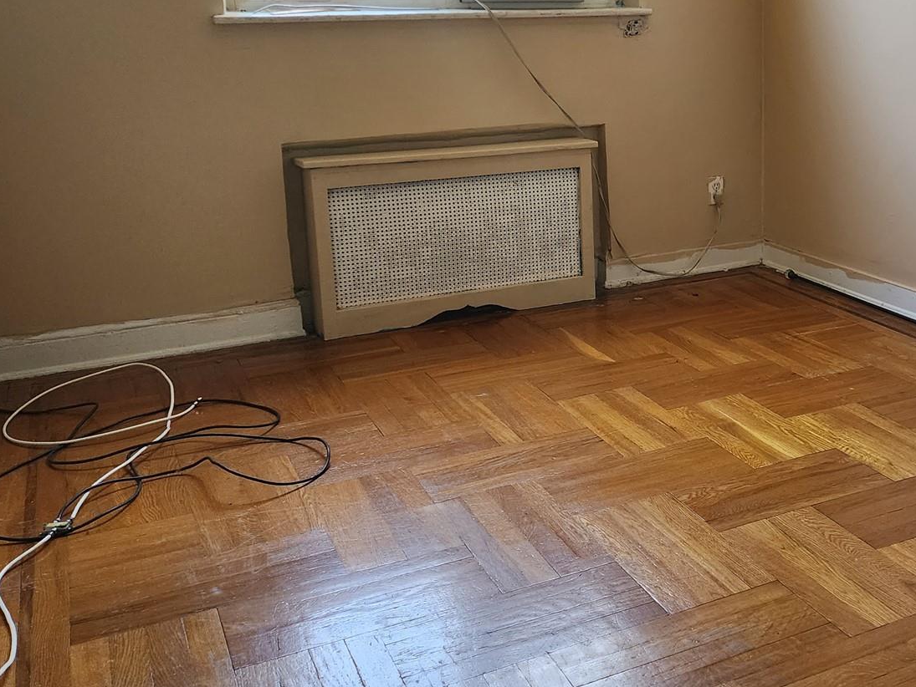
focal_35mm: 43
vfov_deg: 33.2
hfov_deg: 41.9
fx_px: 1138
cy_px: 212
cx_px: 732
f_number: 1.8
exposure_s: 1/120
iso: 250
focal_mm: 6.4
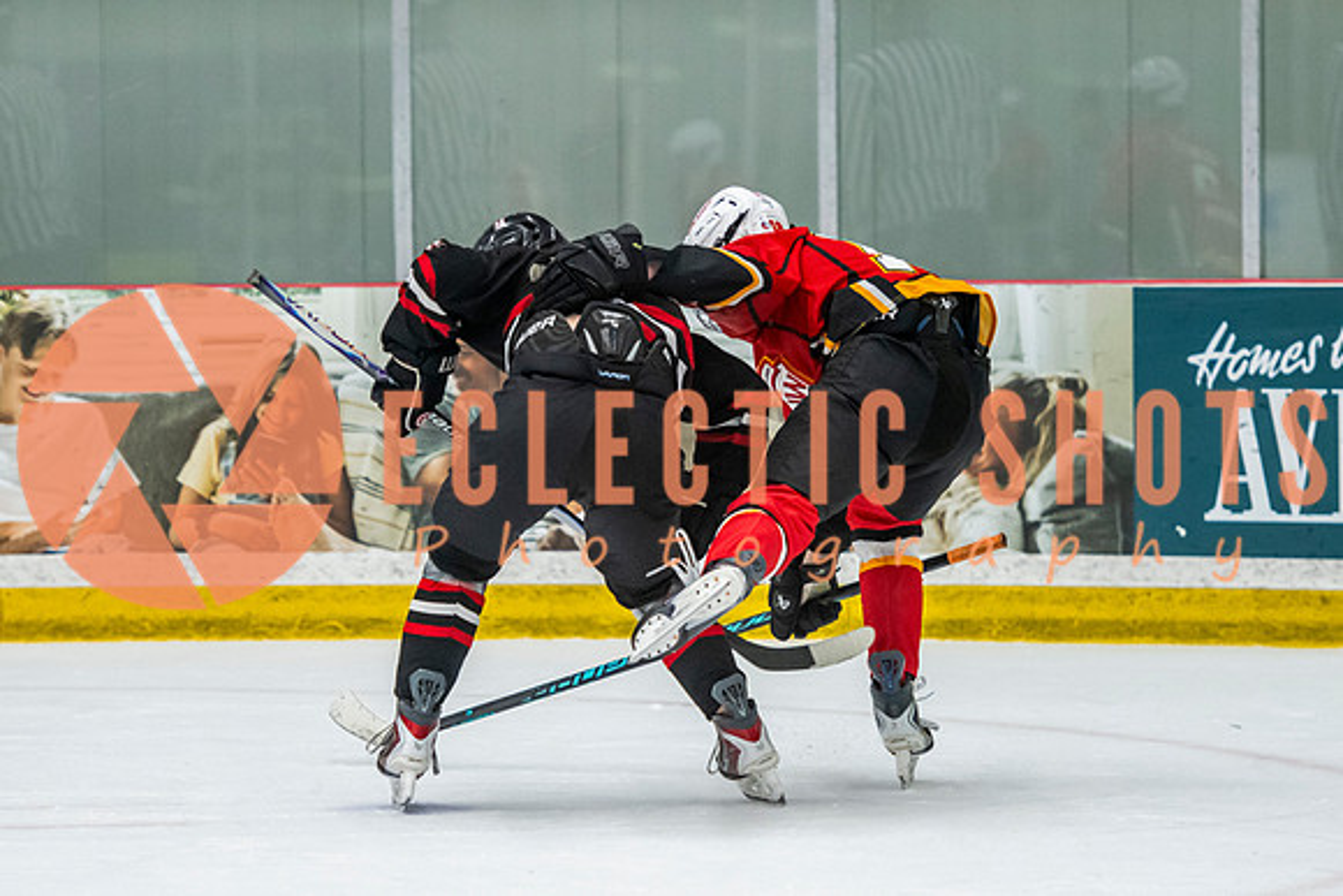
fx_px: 9096
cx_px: 635
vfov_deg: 5.6
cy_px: 382
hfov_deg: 8.4
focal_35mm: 244
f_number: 3.2
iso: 2000
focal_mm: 140
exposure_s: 1/640
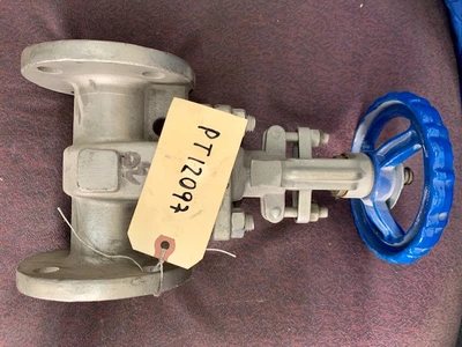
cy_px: 174
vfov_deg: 53.1
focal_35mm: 26
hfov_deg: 67.3
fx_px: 347
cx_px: 231
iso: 320
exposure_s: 1/60
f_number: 1.8
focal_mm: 4.25
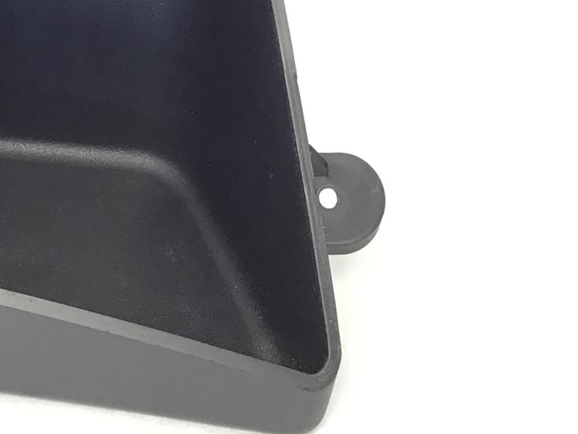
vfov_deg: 18.4
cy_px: -8
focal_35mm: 78
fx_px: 1303
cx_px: 40
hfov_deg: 24.2
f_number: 2.4
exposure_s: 1/30
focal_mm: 3.3
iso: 64
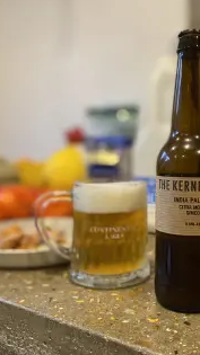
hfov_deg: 32.0
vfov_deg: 55.3
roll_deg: -1.4
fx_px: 340
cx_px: 158
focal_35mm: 36
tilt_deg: -3.0
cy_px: 170
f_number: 1.8
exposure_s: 1/33
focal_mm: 4.25
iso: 400
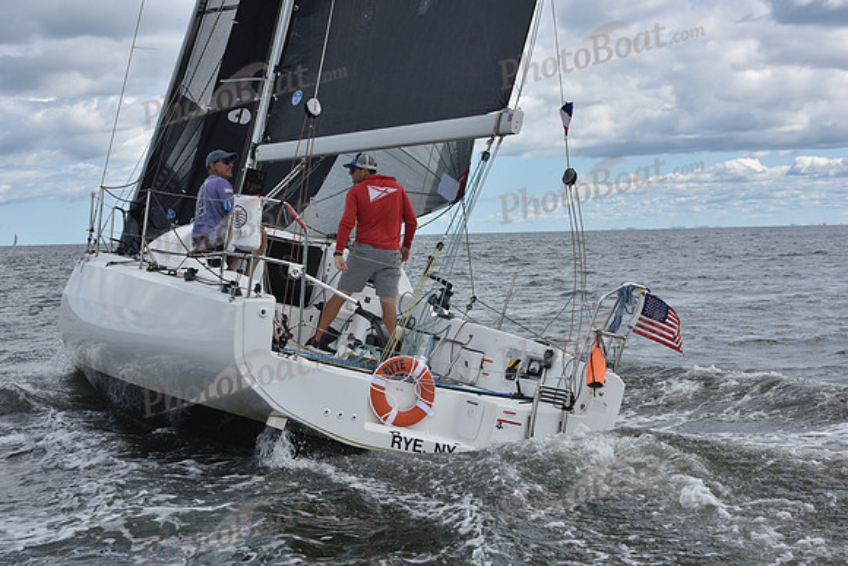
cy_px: 283
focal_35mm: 70
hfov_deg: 28.8
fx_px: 1649
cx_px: 424
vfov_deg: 19.5
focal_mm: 70
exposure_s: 1/800
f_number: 9
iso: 250
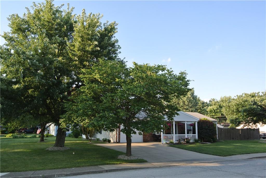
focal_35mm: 30
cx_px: 133
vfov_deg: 43.7
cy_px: 89
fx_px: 222
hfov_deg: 61.9
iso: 100
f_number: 5.3
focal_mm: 11.3
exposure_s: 1/160
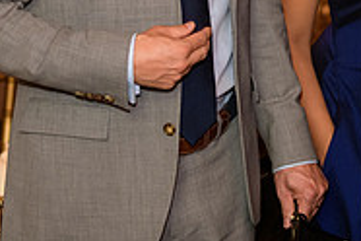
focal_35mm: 218
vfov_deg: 6.2
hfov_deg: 9.3
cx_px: 421
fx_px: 2186
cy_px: -123
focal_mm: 70
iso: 1250
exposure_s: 1/100
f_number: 3.2
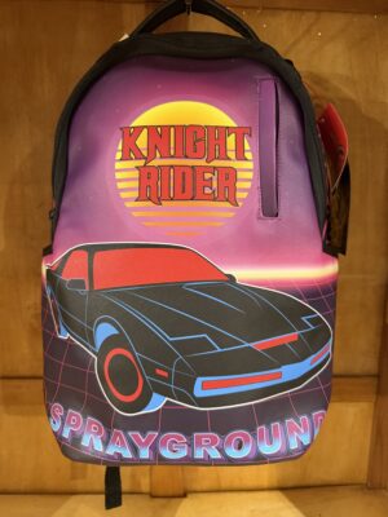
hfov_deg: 56.8
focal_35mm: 24
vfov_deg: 71.6
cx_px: 194
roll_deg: -1.0
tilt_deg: -10.1
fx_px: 359
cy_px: 258
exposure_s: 1/50
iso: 500
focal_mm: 6.76
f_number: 1.78
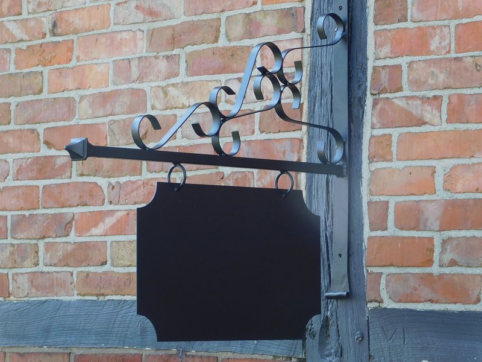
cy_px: 181
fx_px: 2061
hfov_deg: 13.3
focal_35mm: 148
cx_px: 241
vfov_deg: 10.0
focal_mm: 26.3
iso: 125
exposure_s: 1/80
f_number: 5.1
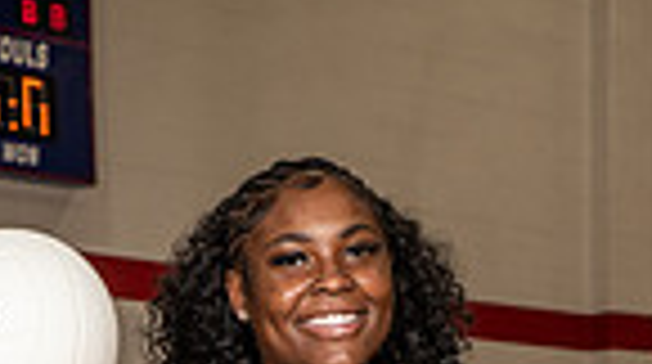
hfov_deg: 13.2
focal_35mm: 163
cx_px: 220
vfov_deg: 6.9
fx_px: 2813
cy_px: 948
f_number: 7.1
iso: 320
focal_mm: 50
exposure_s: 1/250
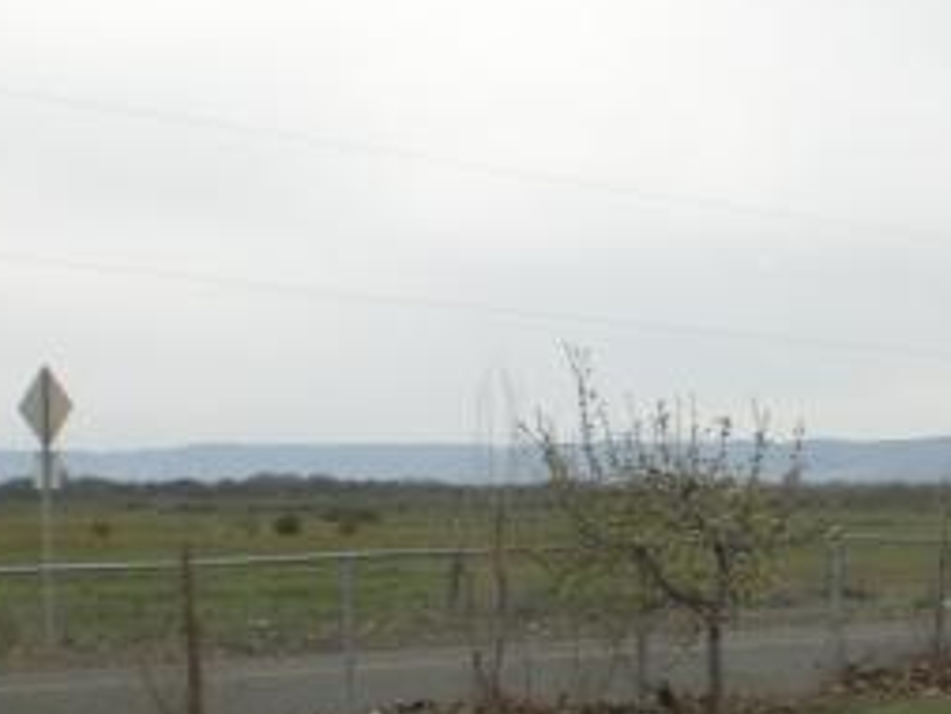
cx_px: 789
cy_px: 669
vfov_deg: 15.2
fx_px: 2639
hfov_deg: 20.2
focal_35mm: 96
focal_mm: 6.3
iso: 50
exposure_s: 1/400
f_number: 4.4
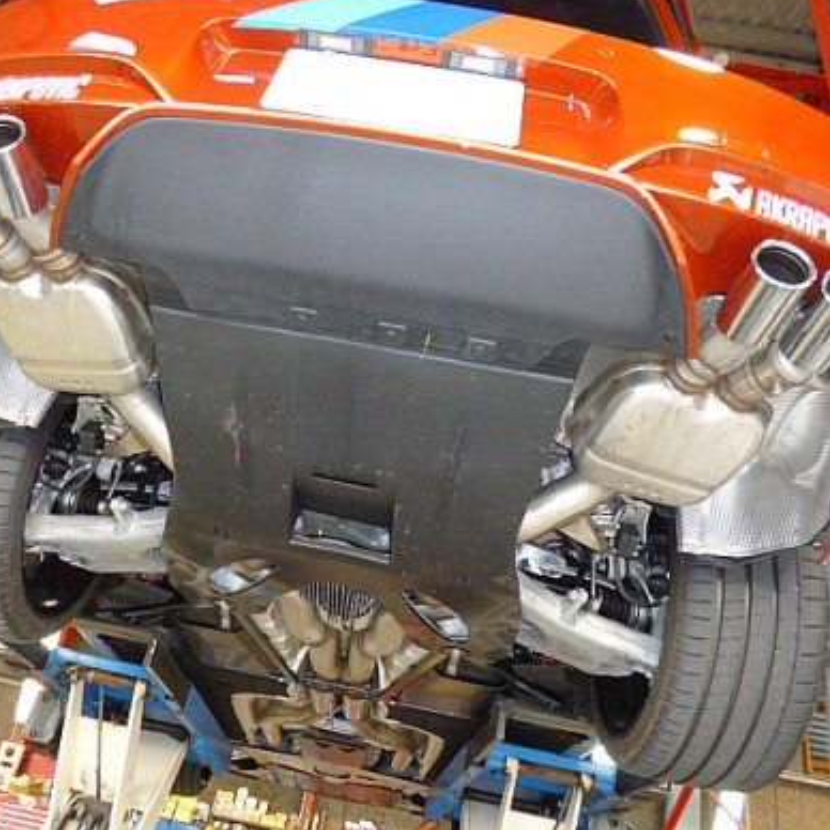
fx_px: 787
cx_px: 370
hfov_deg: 55.5
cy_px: 408
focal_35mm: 29
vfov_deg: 55.6
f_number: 2.5
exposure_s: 1/60
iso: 400
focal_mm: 4.3
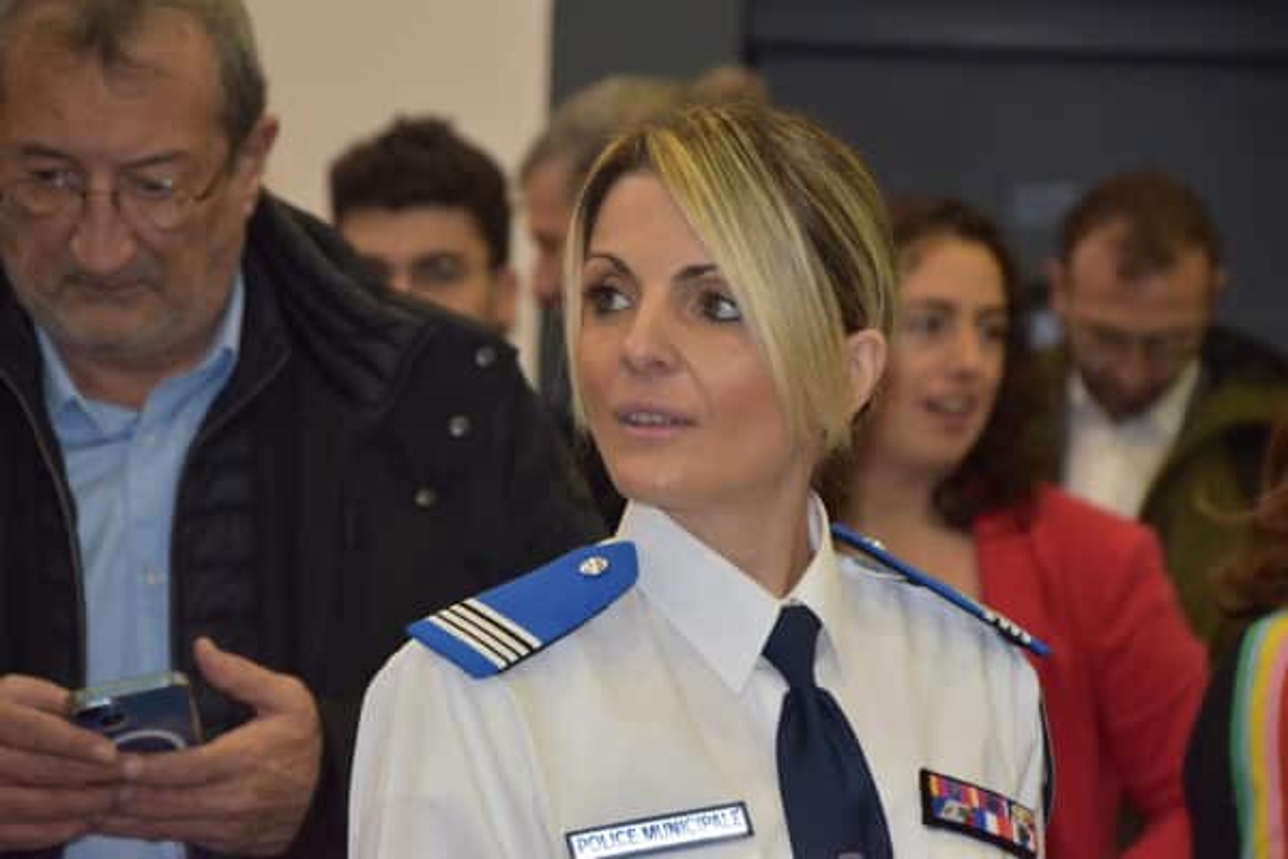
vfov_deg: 7.9
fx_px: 6225
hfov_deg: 11.8
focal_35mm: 174
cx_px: 644
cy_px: 430
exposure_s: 1/125
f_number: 5.6
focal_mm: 116
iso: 900
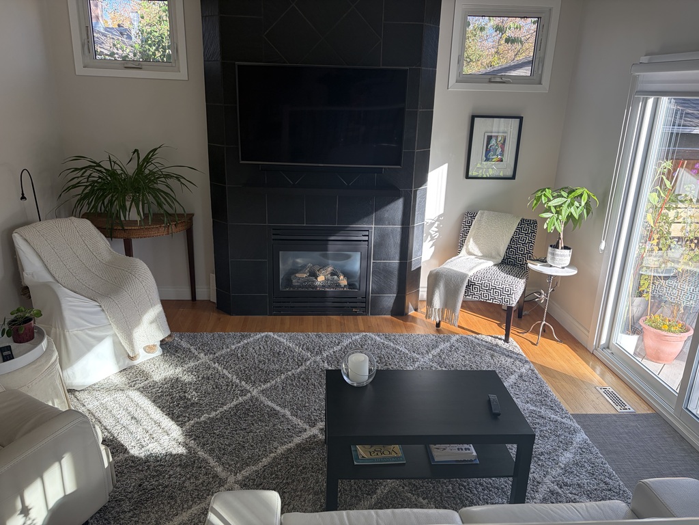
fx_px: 525
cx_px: 350
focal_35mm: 26
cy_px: 262
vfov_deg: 53.1
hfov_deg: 67.3
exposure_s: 1/191
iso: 40
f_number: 1.6
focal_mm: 5.96
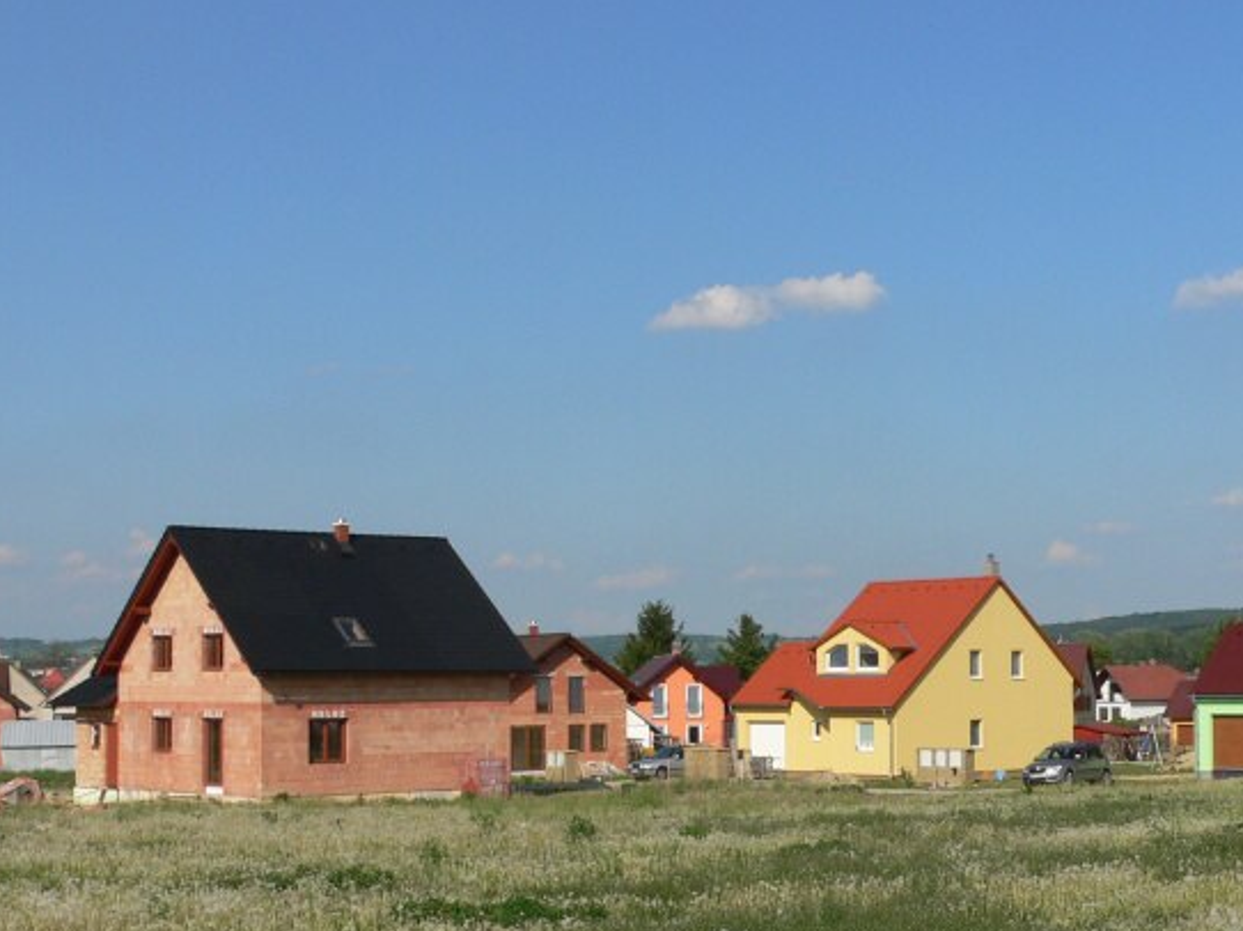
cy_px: 605
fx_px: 2225
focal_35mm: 62
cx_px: 819
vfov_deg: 23.5
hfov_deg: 31.0
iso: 80
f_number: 5.6
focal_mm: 7
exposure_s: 1/500
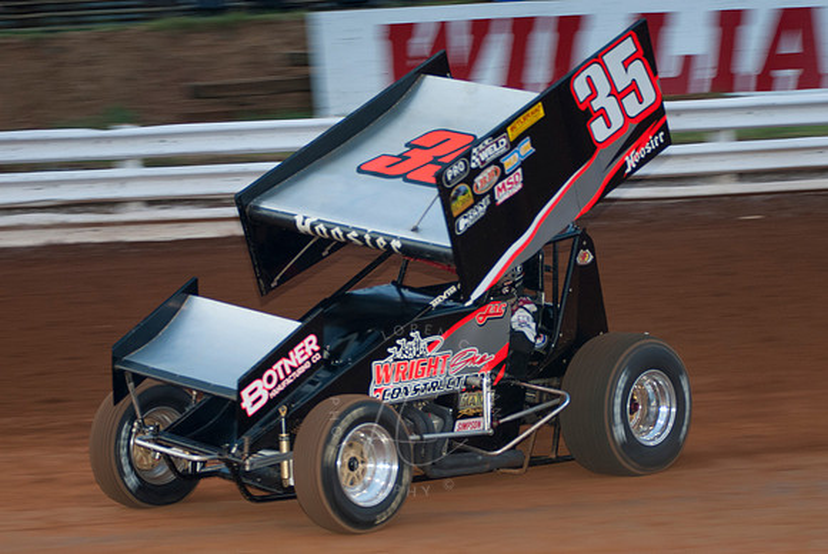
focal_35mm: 142
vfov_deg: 9.7
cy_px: 277
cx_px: 414
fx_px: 3281
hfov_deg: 14.4
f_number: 2.8
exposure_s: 1/400
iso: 250
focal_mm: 95
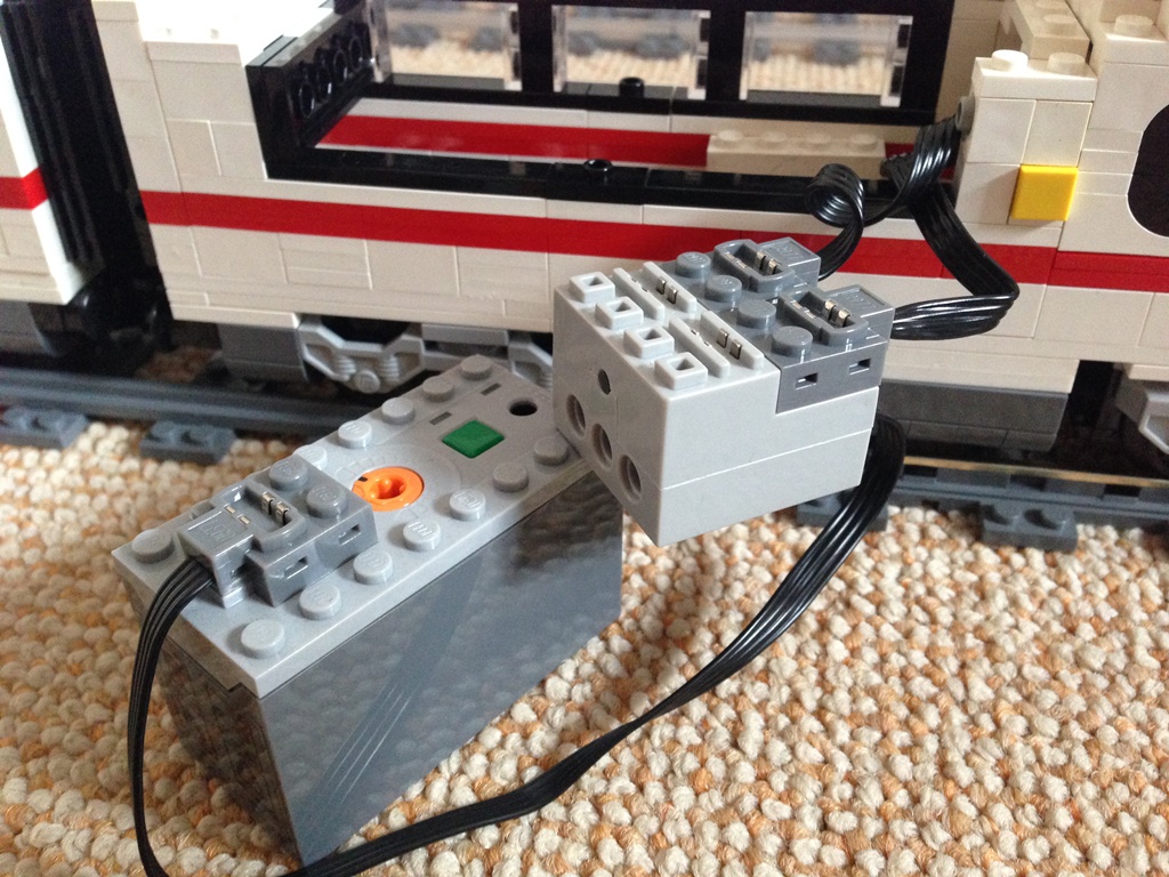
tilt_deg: -36.6
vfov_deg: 42.9
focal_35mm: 33
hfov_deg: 55.4
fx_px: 1114
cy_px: 438
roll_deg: +3.4
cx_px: 584
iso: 320
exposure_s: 1/20
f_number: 2.4
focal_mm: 4.12
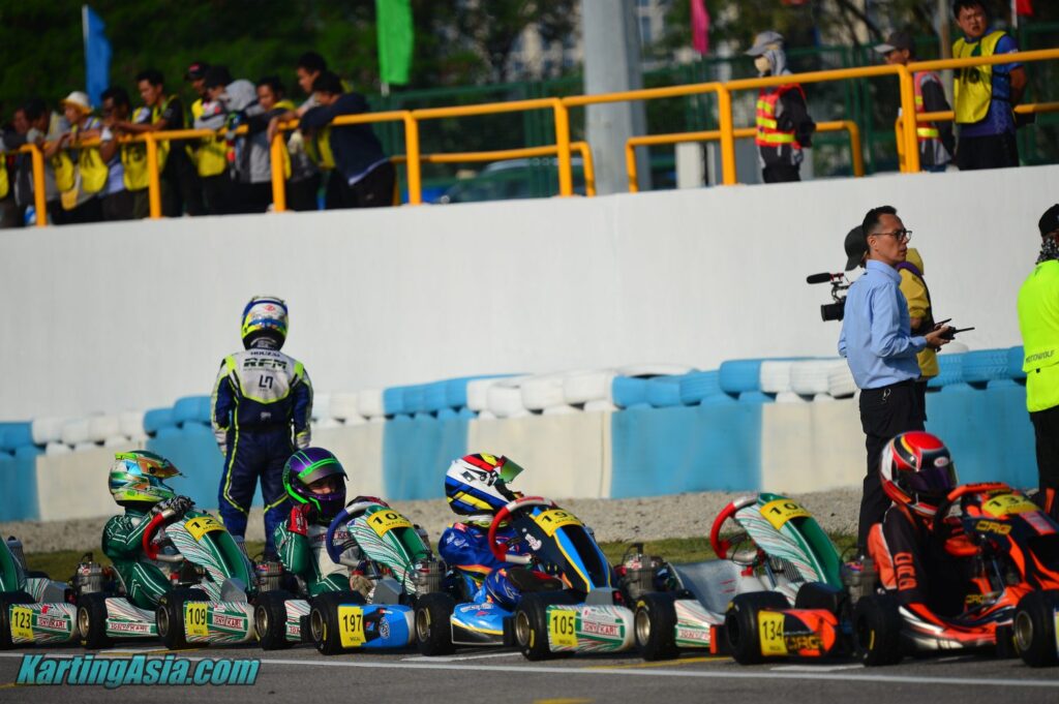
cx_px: 530
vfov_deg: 4.6
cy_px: 352
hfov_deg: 6.9
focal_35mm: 300
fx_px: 8818
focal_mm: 300
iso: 125
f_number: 4
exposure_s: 1/2000
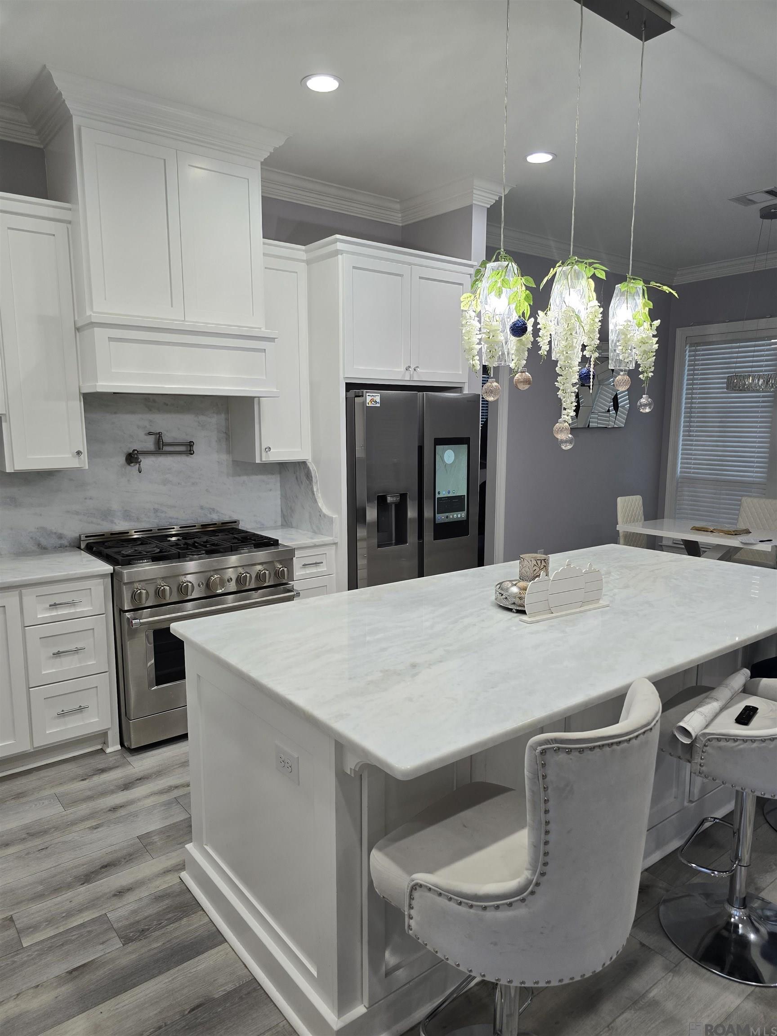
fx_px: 688
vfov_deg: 73.9
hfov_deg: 58.9
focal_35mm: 23
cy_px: 518
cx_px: 388
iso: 100
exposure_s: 1/120
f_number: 1.7
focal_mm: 6.3
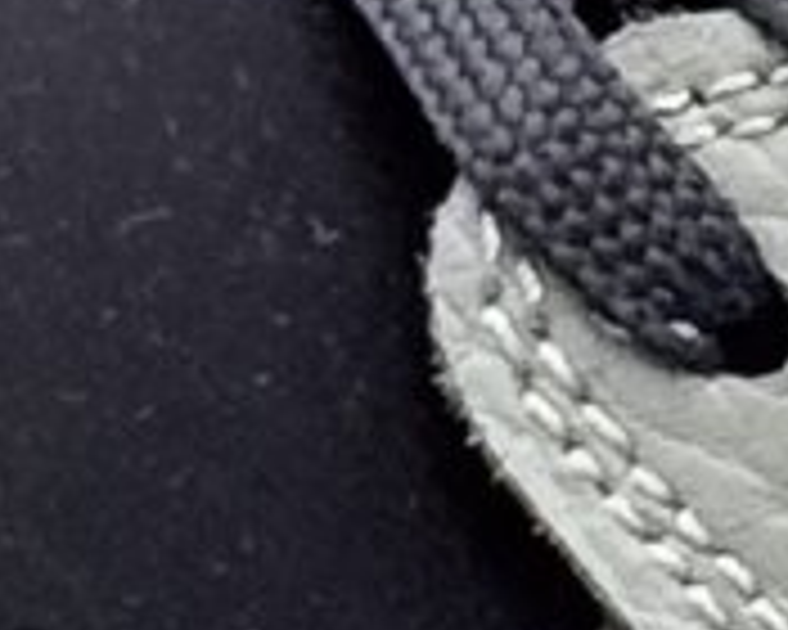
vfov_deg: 5.2
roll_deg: -1.5
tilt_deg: -23.1
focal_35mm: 285
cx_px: 1297
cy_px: -1004
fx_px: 6647
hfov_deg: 6.7
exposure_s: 1/545
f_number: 1.78
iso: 80
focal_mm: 6.76
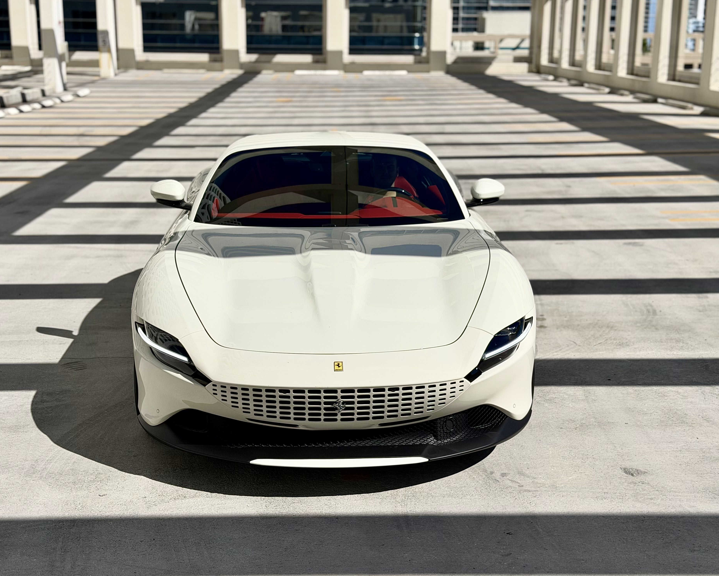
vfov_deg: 29.7
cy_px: 283
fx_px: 1085
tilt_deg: -13.8
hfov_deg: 36.6
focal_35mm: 51
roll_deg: -0.3
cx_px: 331
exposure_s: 1/13333
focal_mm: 6.76
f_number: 1.78
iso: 64
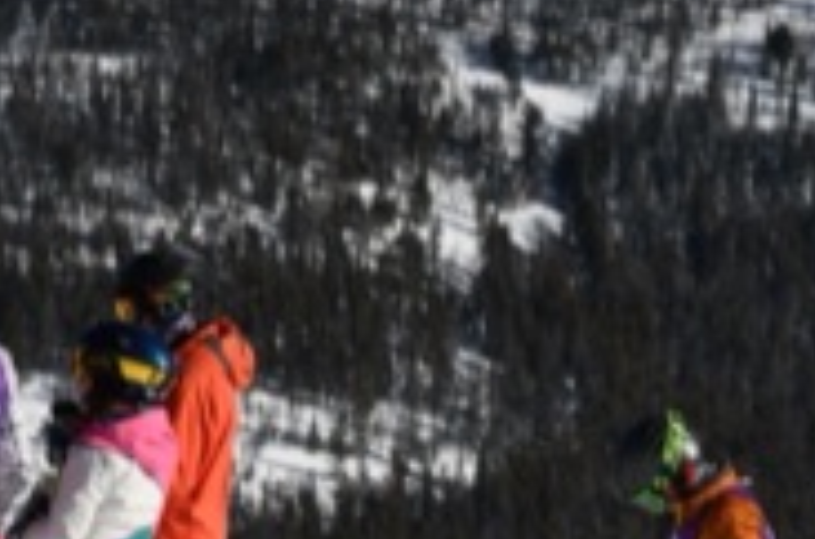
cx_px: 134
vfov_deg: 3.5
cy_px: 229
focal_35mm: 394
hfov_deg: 5.2
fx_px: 8897
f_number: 11
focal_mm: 100
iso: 250
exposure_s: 1/640
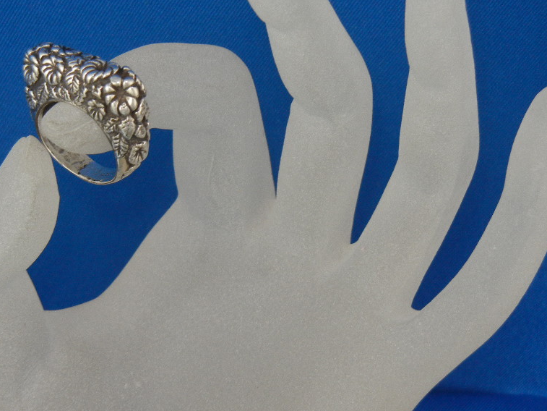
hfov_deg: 21.3
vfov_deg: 16.1
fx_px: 1454
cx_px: 234
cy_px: 179
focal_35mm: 92
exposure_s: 1/30
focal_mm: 12.2
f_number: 4.1
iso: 258
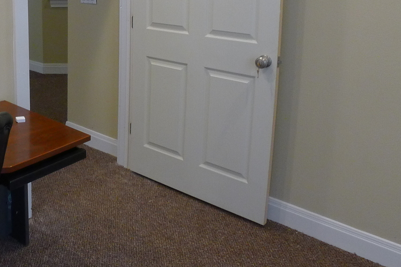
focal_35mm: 52
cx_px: 4
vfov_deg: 25.1
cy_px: 19
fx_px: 579
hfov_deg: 34.8
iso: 250
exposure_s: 1/60
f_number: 4
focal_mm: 5.1
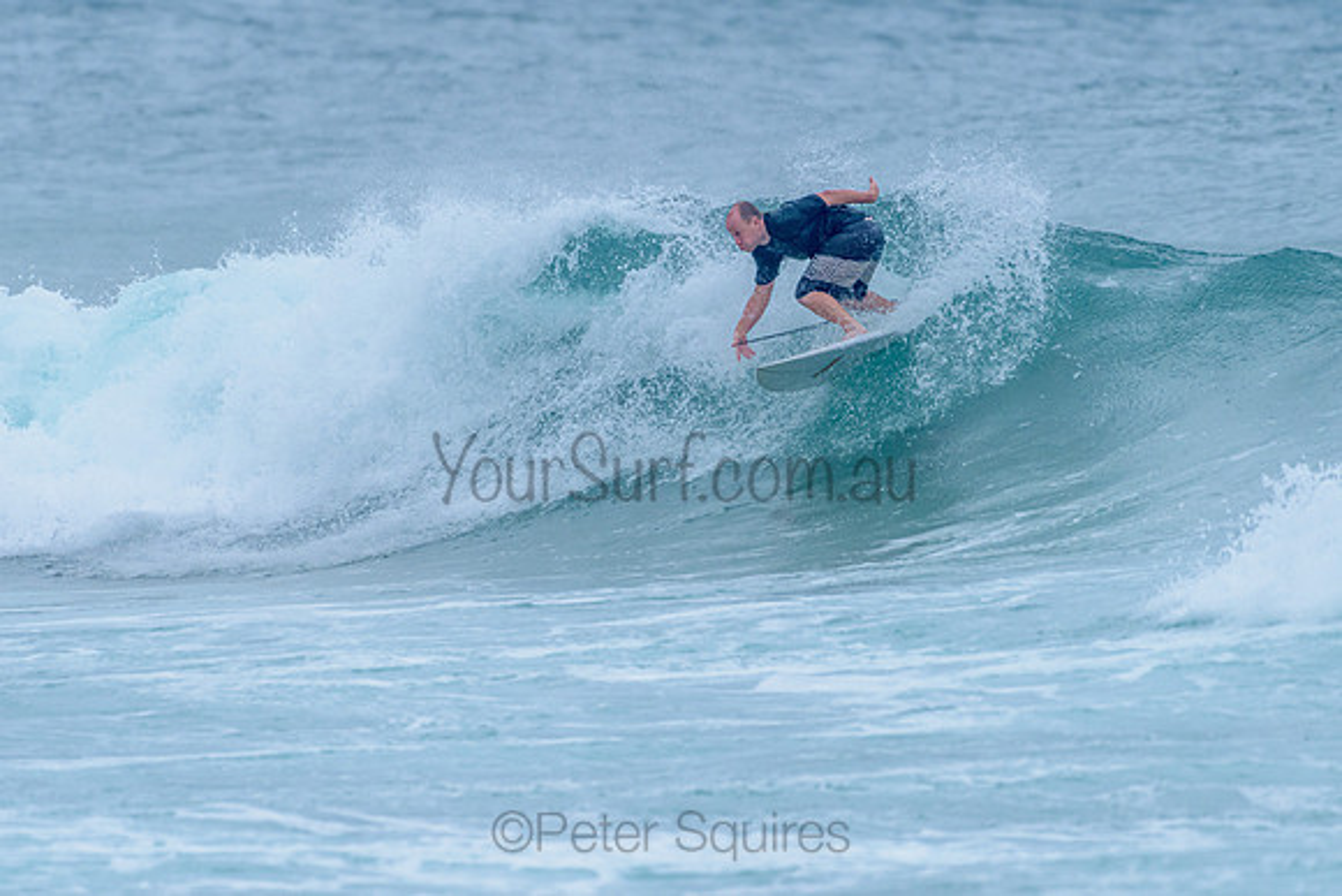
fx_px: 23405
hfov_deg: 3.3
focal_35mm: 628
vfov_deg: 2.2
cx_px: 658
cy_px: 362
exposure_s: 1/2000
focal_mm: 500
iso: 800
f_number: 5.6
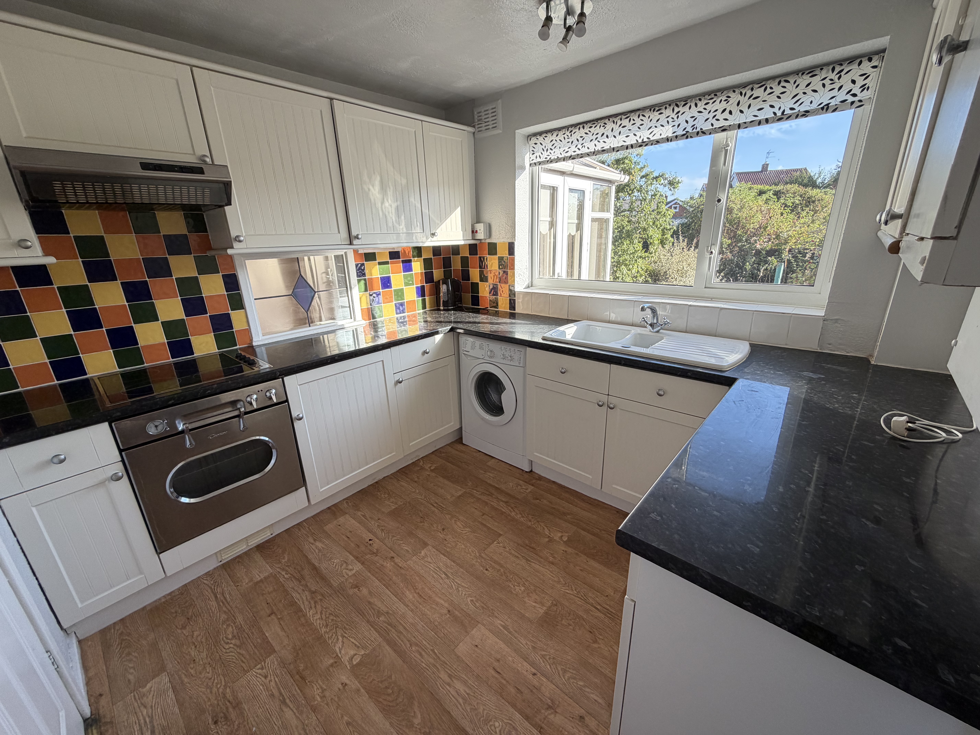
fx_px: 396
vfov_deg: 85.7
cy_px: 368
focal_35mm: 14
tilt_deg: -17.6
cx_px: 490
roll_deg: +1.8
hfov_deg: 102.1
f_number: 2.2
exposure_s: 1/174
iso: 50
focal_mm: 2.22
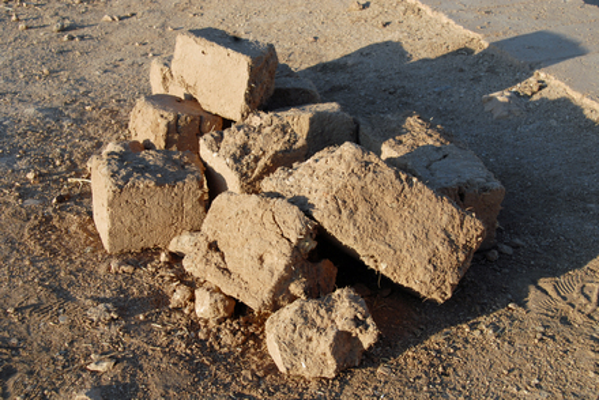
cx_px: 300
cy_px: 200
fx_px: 899
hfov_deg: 36.8
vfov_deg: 25.1
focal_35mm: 54
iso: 250
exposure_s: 1/350
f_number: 10
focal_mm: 36
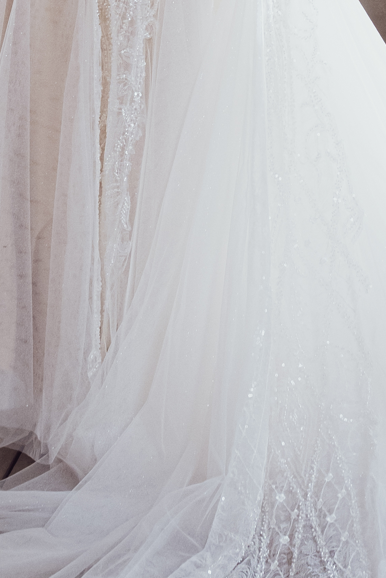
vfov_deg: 21.9
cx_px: 283
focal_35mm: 85
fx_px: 1367
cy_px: -145
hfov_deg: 16.0
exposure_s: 1/160
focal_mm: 16
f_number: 4.5
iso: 500
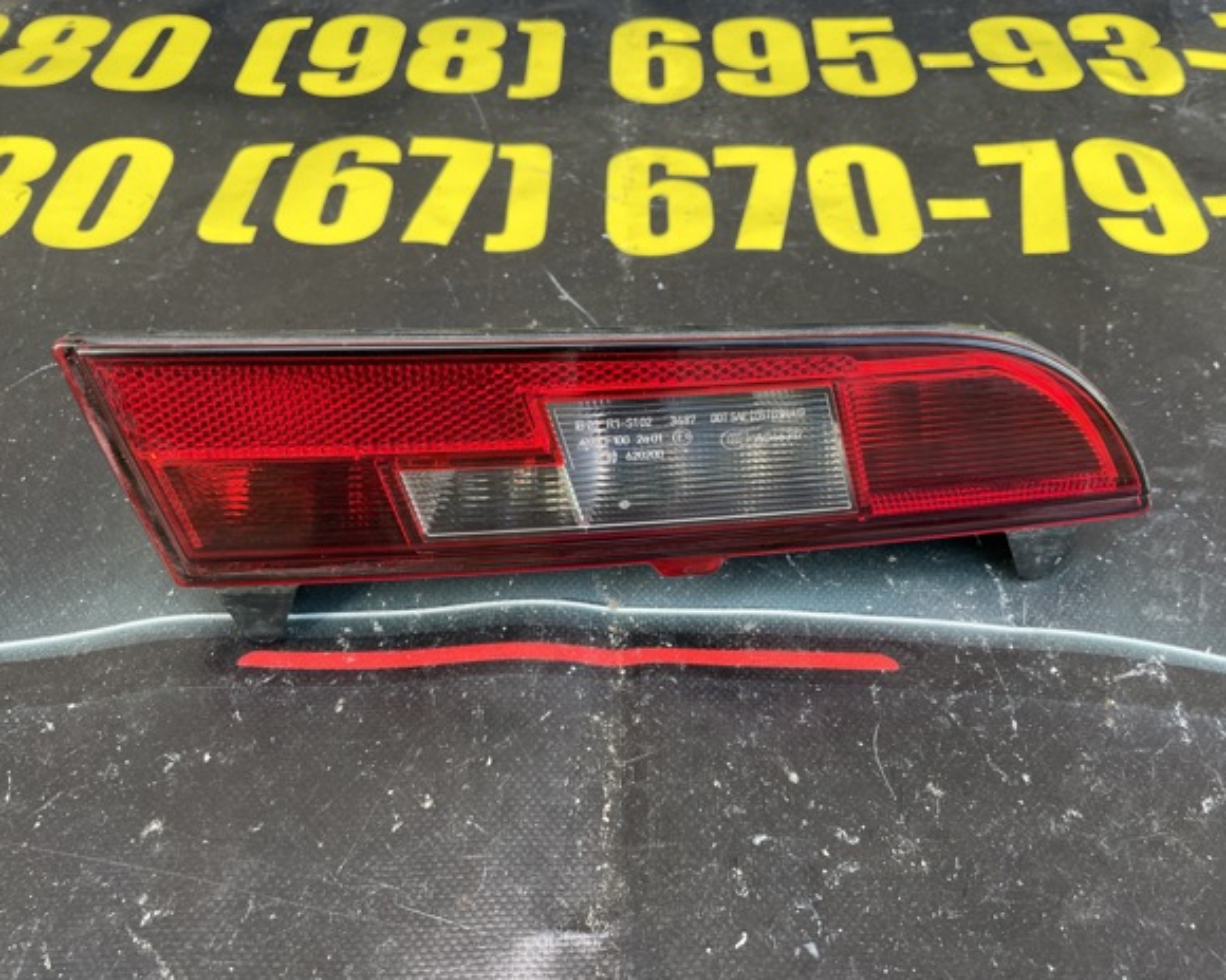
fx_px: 1016
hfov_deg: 62.1
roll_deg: +0.6
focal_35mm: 28
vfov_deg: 51.5
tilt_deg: -44.8
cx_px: 664
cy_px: 491
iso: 40
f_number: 1.6
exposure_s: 1/121
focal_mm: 4.2
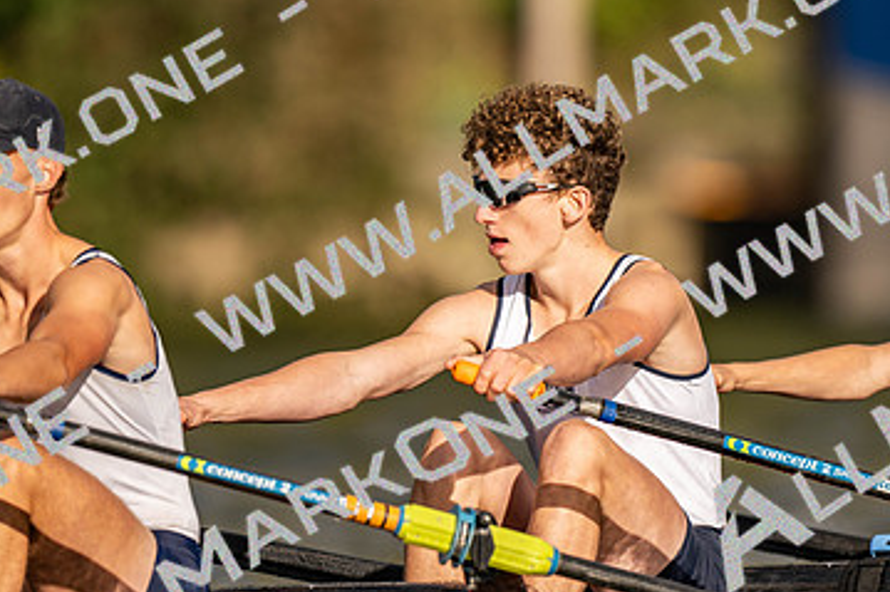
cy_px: 359
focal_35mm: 969
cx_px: 501
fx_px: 23944
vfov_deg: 1.4
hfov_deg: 2.1
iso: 100
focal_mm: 600
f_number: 4
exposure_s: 1/2500
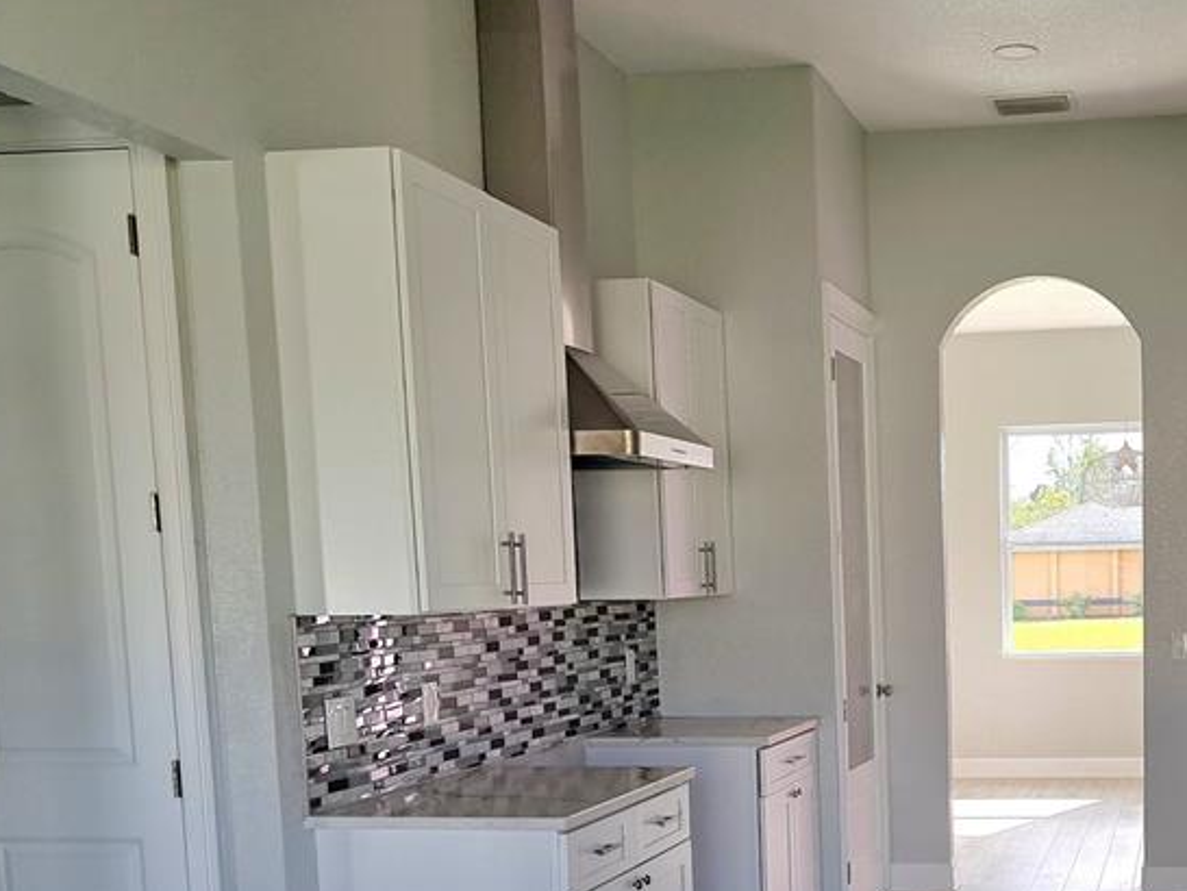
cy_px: 745
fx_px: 1544
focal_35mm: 45
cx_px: 946
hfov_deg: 40.4
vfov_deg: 31.2
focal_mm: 5.23
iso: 50
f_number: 1.8
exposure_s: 1/120
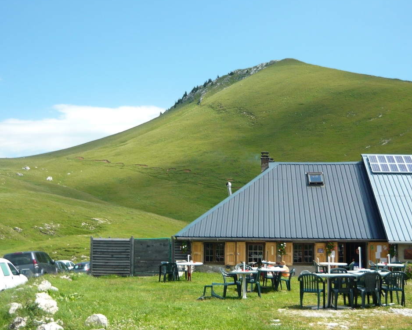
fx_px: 598
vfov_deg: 30.9
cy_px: 163
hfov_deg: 38.0
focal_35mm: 49
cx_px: 224
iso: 100
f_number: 8
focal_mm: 6
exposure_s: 1/125
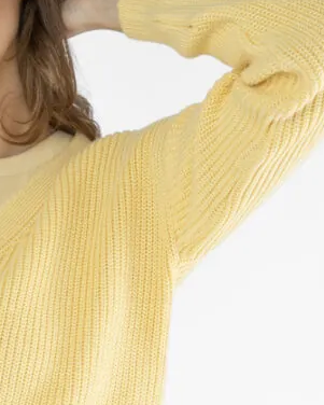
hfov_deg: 12.3
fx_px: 1486
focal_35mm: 124
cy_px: 336
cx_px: -1
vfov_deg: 15.4
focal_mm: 46
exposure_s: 1/200
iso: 640
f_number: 6
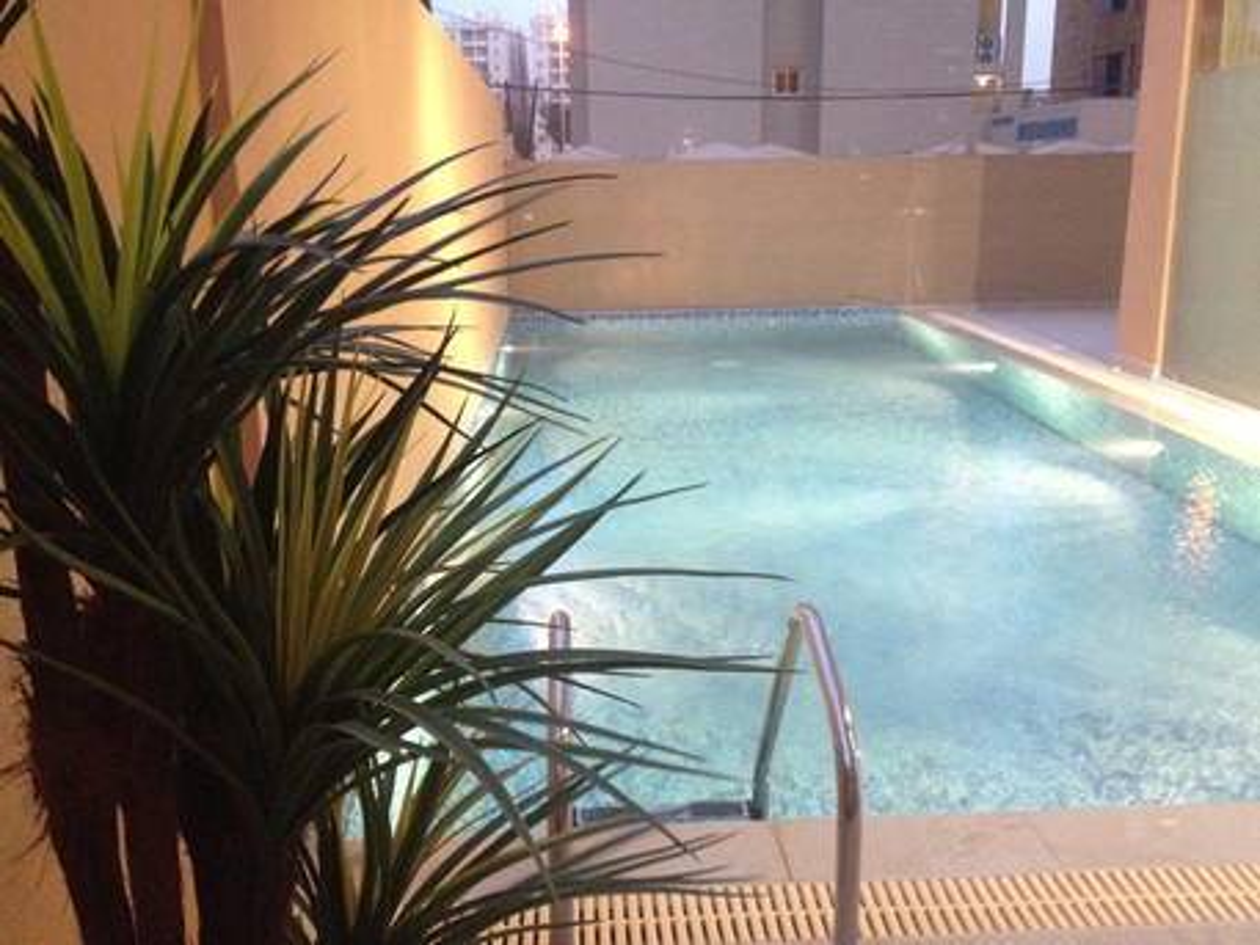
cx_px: 630
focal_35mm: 35
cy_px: 472
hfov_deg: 52.6
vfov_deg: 40.7
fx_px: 1274
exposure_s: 1/20
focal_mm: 4.28
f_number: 2.4
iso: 400
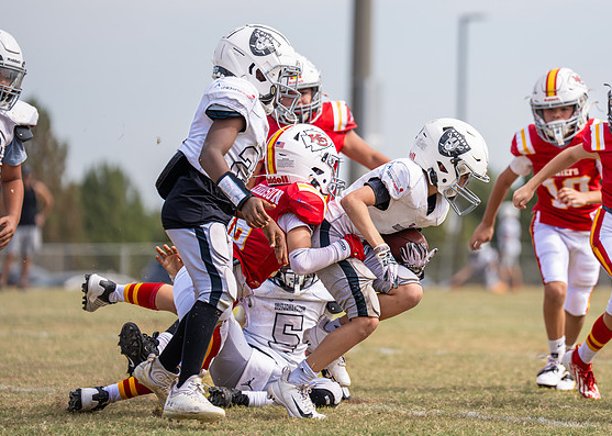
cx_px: 403
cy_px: 168
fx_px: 3943
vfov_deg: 6.3
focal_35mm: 227
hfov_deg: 8.9
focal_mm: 168
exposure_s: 1/3200
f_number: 2.8
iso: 160
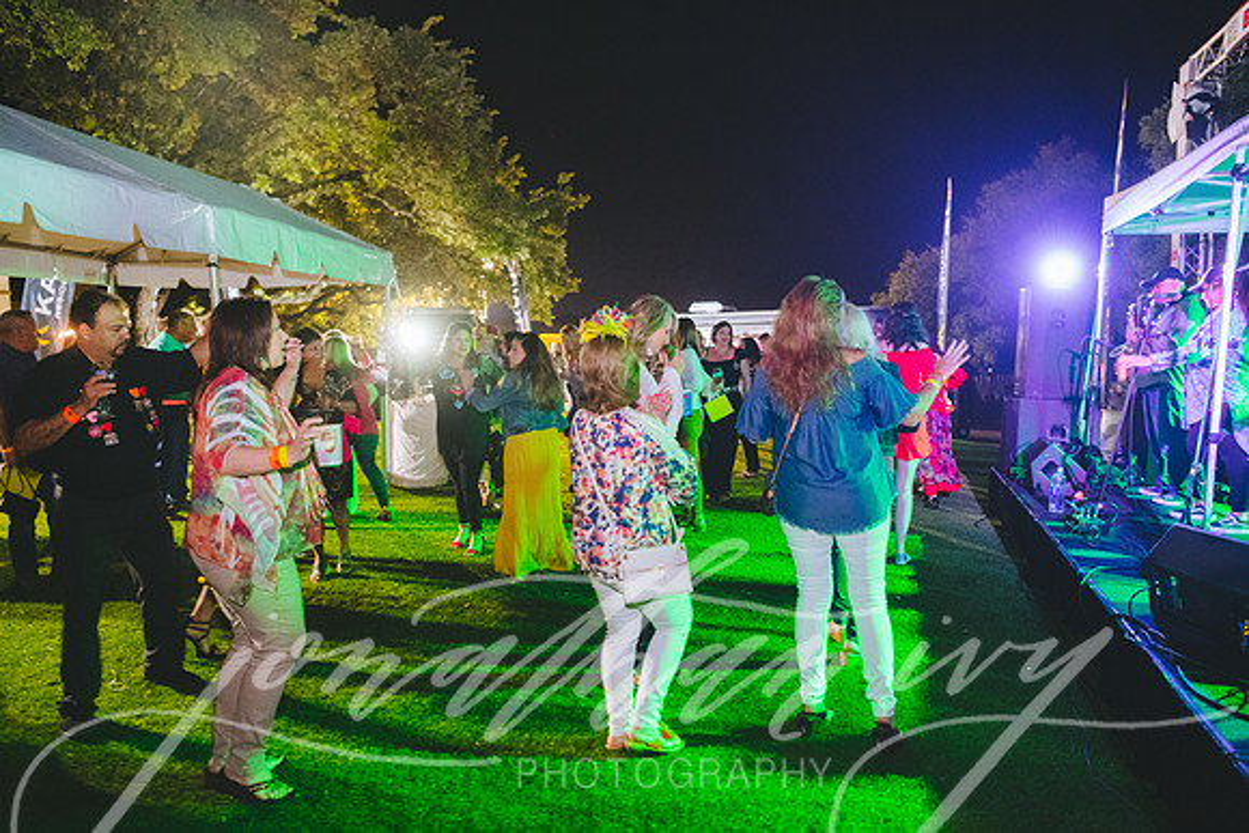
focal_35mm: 24
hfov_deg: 73.7
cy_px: 416
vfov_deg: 53.2
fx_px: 833
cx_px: 624
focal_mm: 24
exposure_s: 1/60
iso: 4000
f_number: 2.8
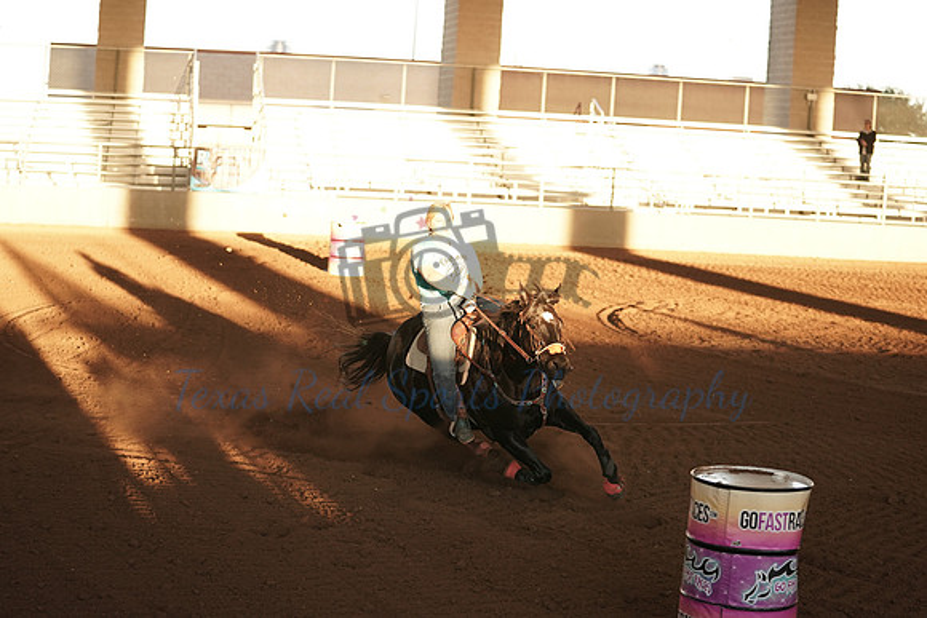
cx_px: 464
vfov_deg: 19.5
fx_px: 1803
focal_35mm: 70
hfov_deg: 28.8
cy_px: 309
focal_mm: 70
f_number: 2.8
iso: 1000
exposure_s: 1/1000
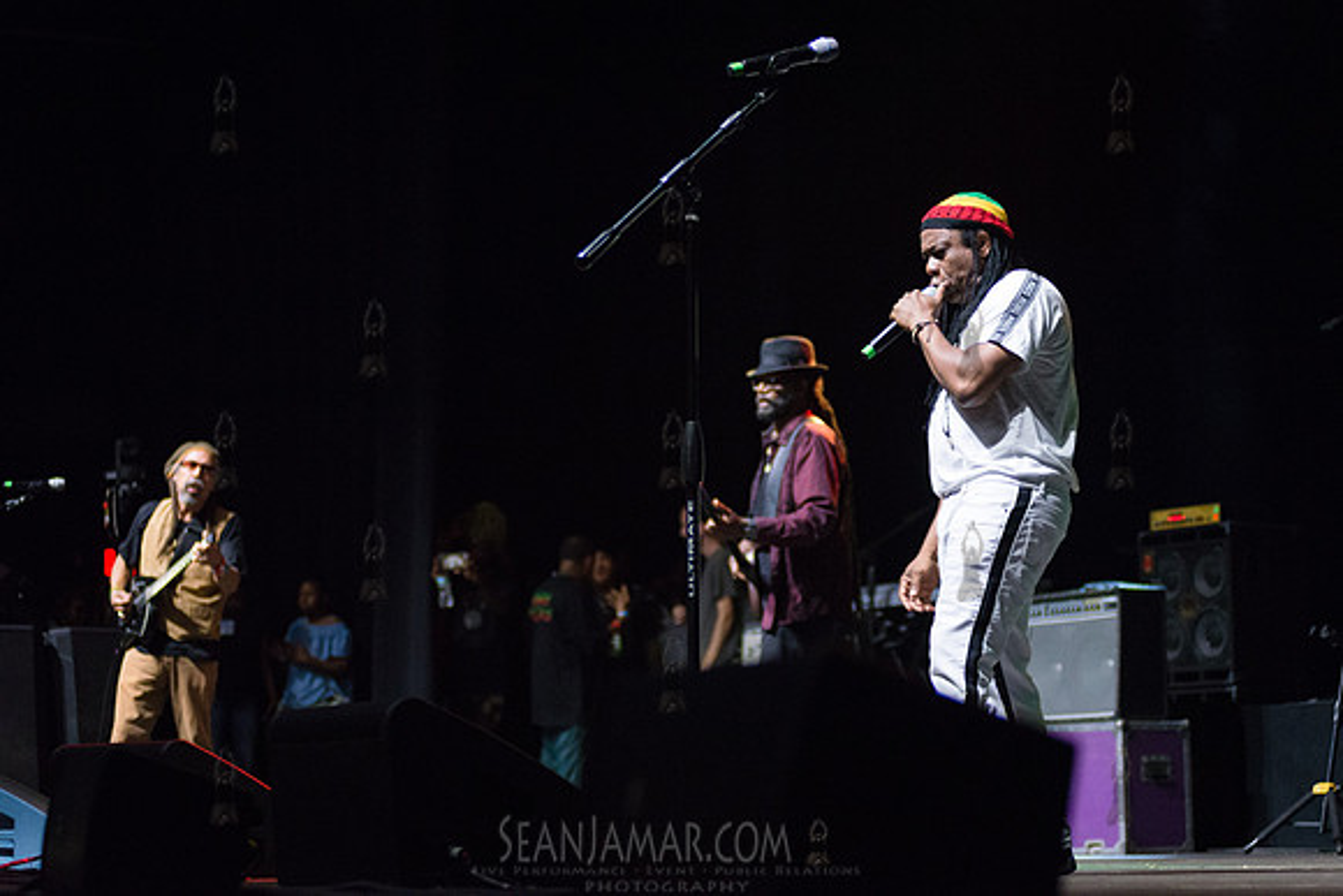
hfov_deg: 25.4
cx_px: 672
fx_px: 2985
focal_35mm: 80
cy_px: 448
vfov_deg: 17.1
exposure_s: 1/320
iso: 4000
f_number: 2.8
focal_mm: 80
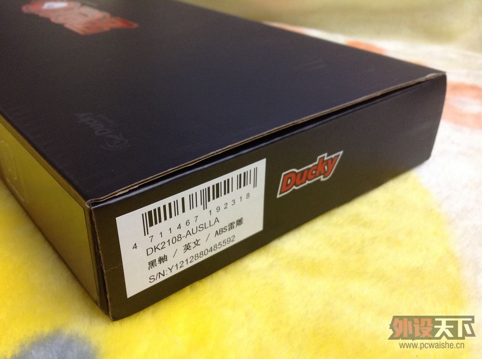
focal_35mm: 35
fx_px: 486
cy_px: 180
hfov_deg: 52.7
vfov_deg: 40.6
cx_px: 241
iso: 160
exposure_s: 1/17
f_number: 2.4
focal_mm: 4.28
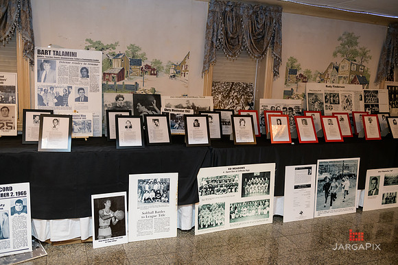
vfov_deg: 41.1
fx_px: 354
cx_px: 199
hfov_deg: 58.7
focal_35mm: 32
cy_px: 132
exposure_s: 1/125
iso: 1600
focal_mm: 32
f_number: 3.2
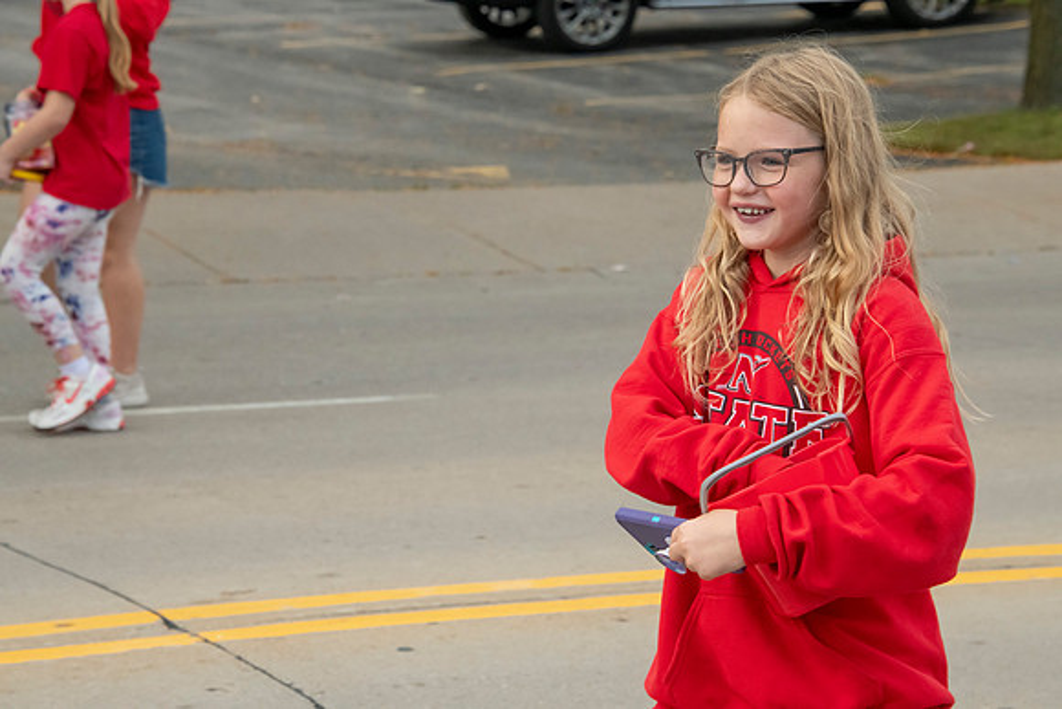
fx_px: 4278
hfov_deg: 14.2
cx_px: 531
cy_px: 354
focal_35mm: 145
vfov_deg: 9.5
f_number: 11
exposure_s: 1/500
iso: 3200
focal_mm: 145
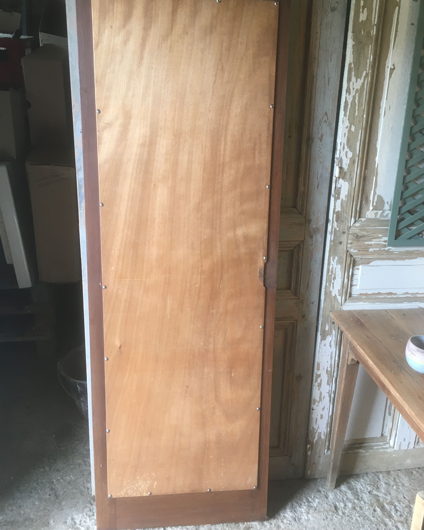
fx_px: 486
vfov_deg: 57.1
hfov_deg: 47.1
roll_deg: -1.6
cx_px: 210
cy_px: 244
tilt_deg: -20.7
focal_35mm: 31
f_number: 2.2
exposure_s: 1/33
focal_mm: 4.15
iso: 100
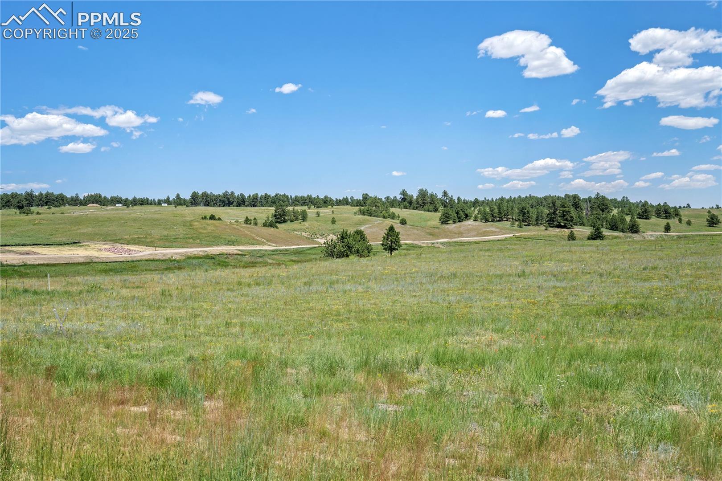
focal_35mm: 35
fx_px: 702
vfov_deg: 37.9
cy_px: 240
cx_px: 361
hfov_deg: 54.4
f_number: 7.1
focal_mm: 35
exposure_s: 1/200
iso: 100
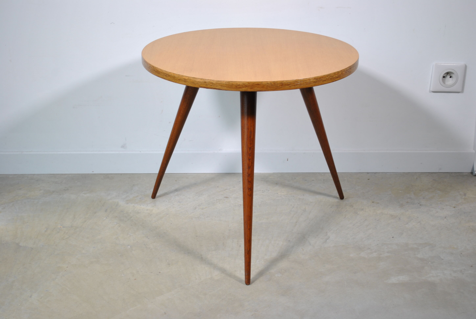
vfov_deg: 25.9
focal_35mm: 52
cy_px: 160
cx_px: 238
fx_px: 696
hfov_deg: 37.8
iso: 200
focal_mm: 35
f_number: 5
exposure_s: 1/30
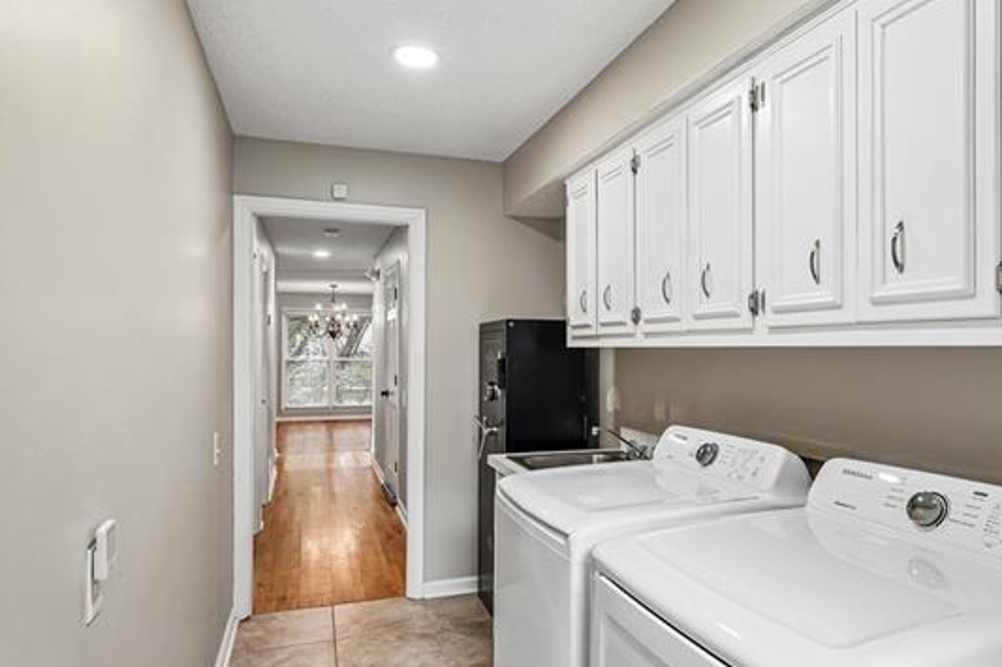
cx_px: 560
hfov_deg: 73.5
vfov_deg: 53.1
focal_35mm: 24
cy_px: 346
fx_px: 668
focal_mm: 16
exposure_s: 1/40
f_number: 8
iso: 800
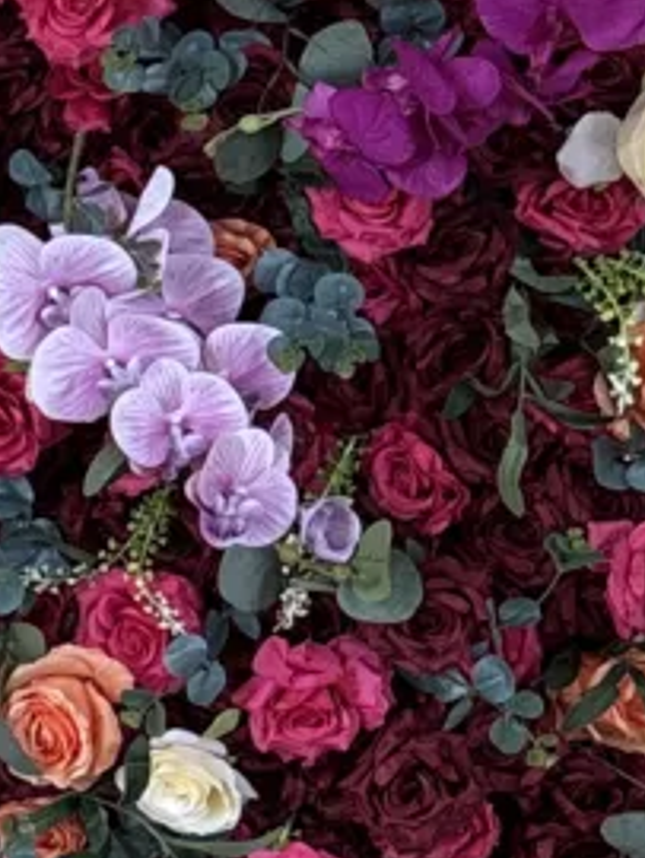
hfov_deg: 8.5
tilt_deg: -4.6
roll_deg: -1.0
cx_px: -1109
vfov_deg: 12.8
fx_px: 3820
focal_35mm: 154
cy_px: 397
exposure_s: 1/120
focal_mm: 5.96
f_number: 1.6
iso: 64
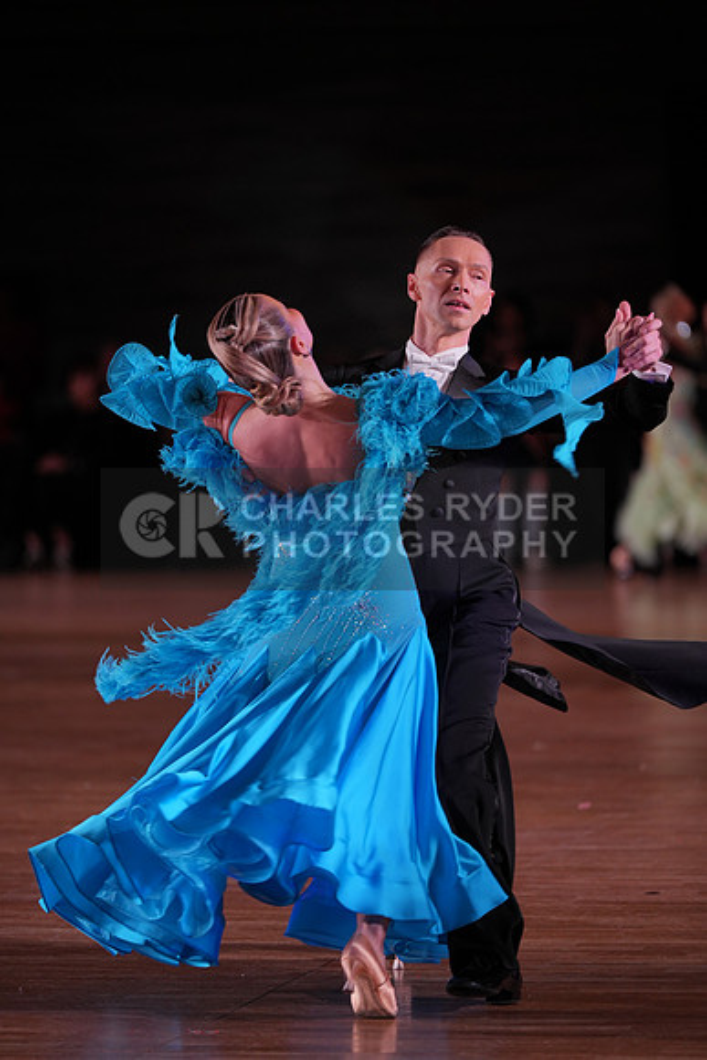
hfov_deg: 6.9
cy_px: 530
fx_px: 5888
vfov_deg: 10.3
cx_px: 354
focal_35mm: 200
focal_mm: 200
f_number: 2.8
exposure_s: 1/400
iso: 640
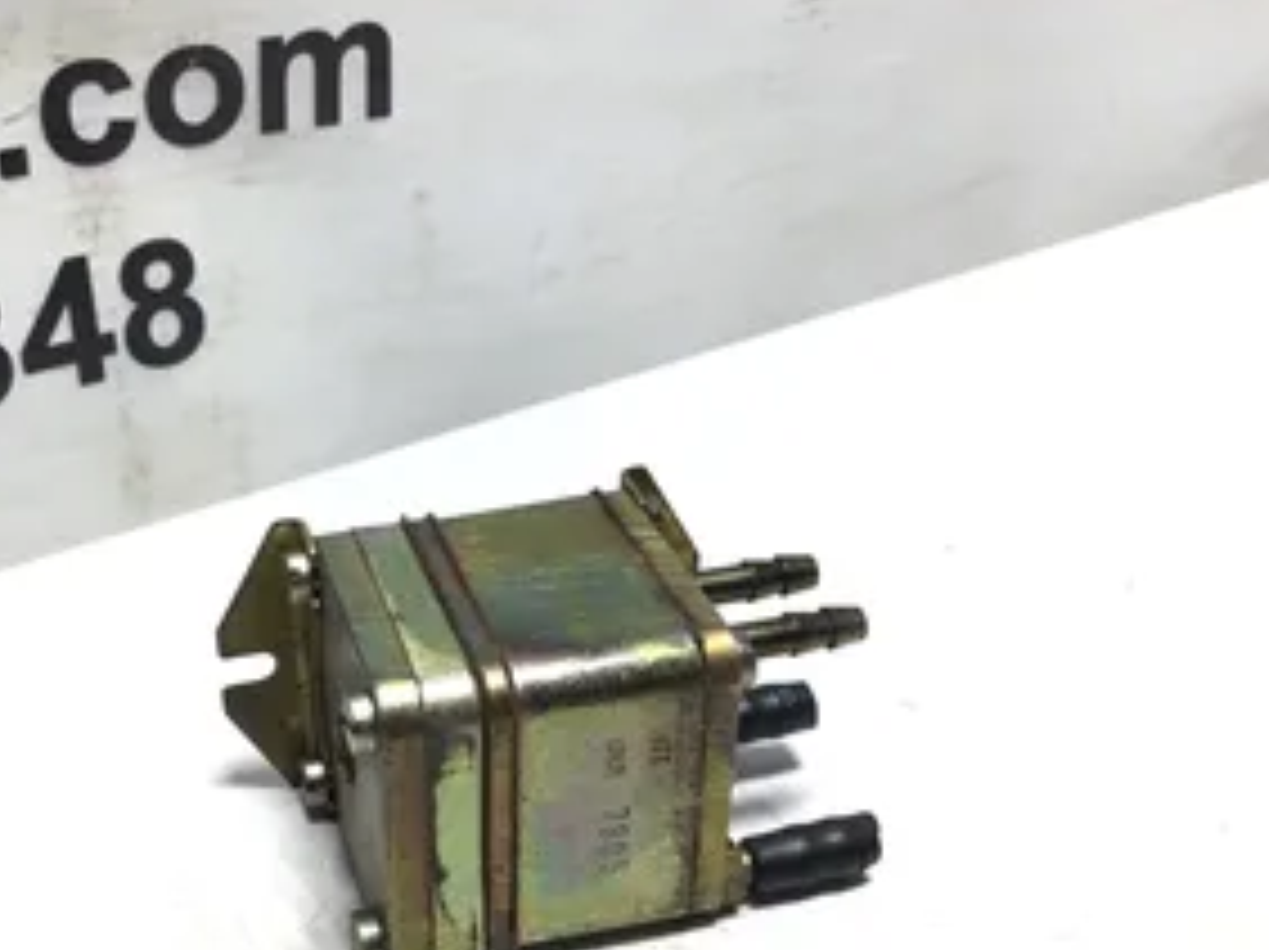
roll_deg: +0.0
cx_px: 477
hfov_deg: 42.7
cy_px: 545
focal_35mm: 44
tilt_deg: -31.6
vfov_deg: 32.8
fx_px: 1612
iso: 40
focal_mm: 3.3
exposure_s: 1/120
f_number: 2.4
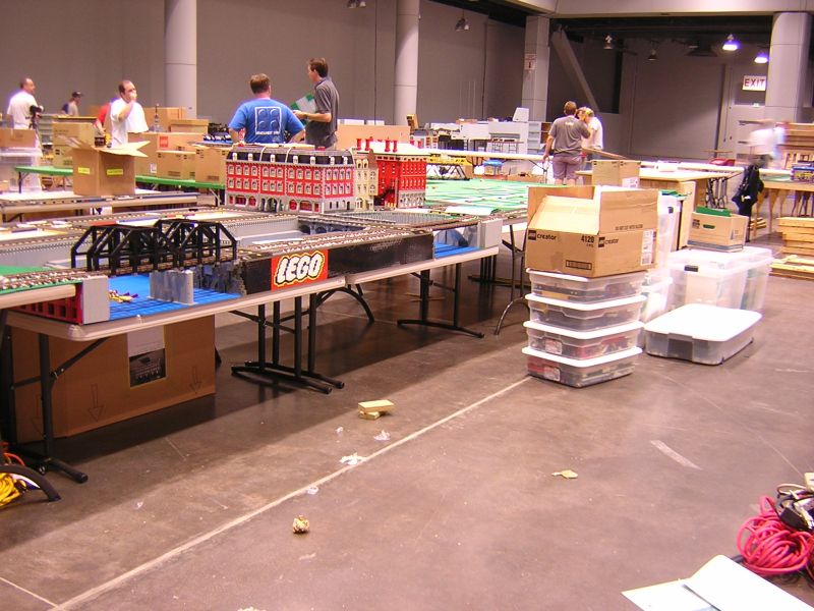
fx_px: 847
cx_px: 407
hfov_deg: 51.4
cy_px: 306
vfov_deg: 39.7
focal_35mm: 36
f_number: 2.6
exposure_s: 1/3.4
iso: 112
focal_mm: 4.7
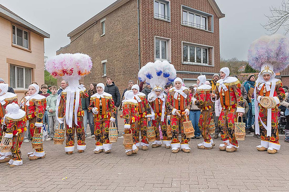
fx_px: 214
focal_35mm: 27
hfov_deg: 67.9
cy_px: 92
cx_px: 157
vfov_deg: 48.4
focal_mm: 24
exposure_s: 1/250
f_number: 8
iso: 800
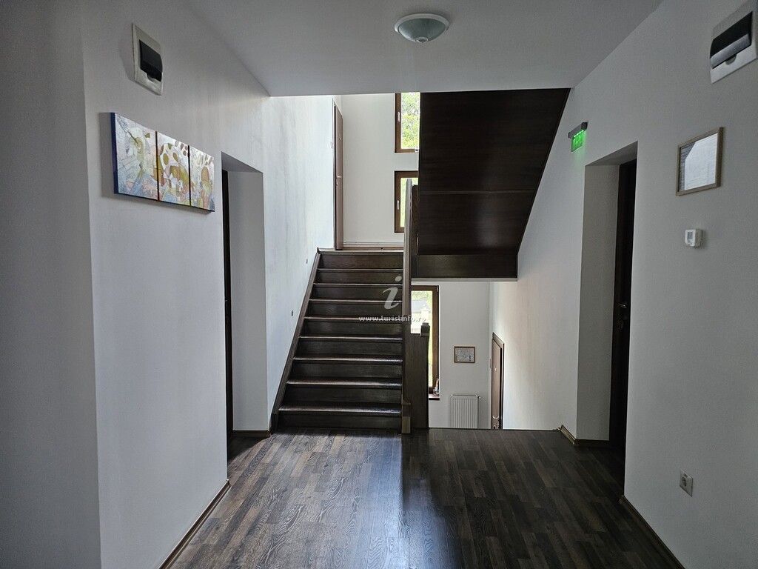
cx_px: 379
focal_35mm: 23
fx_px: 504
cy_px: 284
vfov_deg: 58.9
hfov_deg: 73.9
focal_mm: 6.3
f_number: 1.7
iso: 800
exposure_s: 1/100
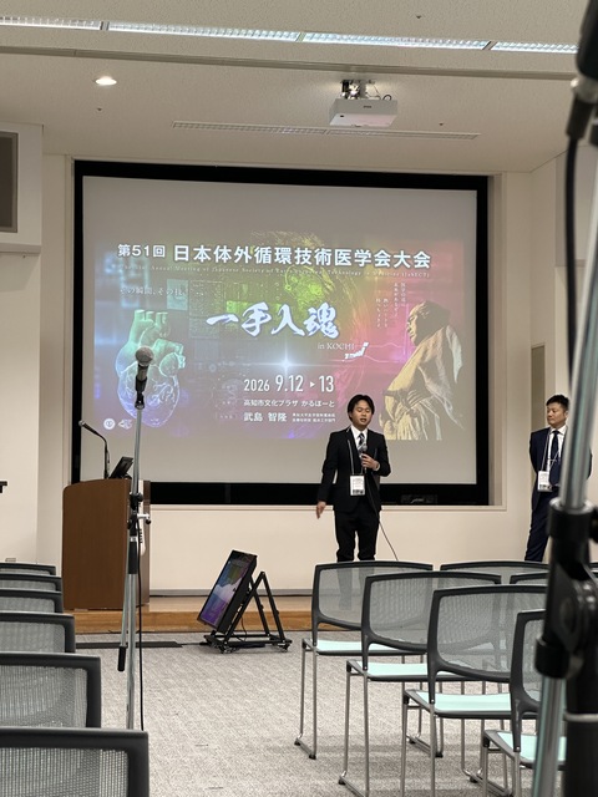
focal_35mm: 77
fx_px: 1774
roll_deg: -0.8
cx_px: 299
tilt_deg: +3.9
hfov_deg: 19.1
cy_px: 398
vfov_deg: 25.3
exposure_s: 1/60
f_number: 2.8
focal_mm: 9
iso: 200
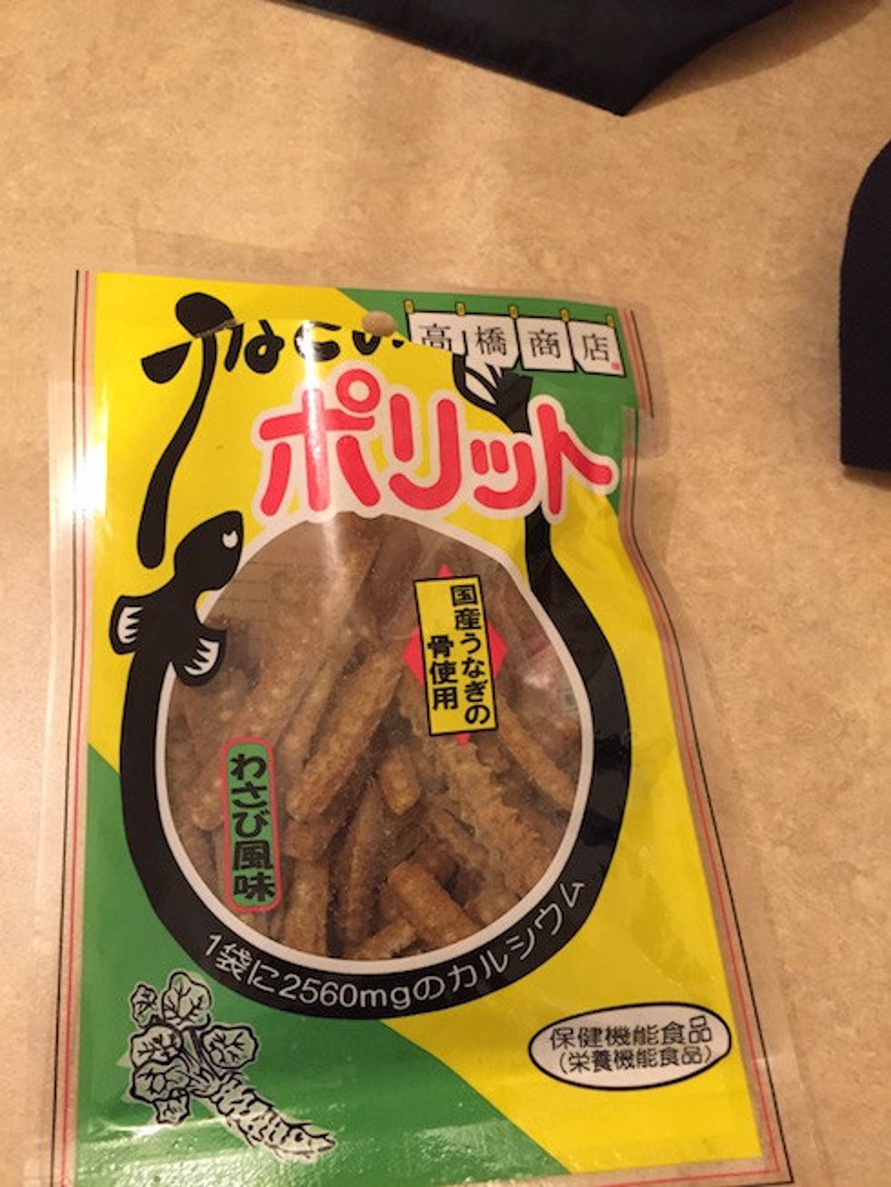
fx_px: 995
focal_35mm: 29
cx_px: 446
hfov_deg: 48.2
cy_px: 594
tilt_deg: -70.8
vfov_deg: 61.7
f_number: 2.2
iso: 250
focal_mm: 4.15
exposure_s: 1/15
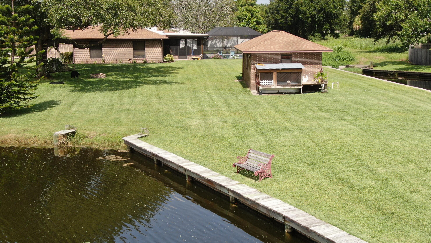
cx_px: 214
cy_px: 138
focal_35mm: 53
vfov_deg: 22.6
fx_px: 606
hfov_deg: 39.2
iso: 100
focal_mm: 8.6
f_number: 3.8
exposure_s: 1/50
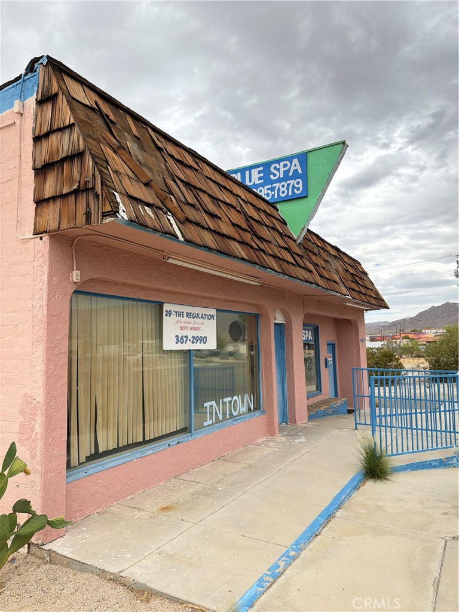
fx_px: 424
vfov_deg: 71.6
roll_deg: +0.8
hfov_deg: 56.8
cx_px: 230
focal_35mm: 24
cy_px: 306
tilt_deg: +5.7
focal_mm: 6.76
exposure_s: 1/3759
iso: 100
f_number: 1.78
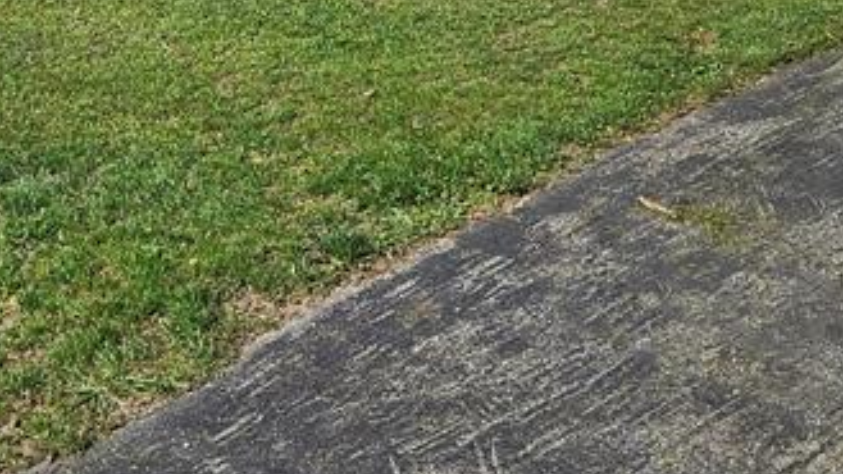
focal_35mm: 78
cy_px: -215
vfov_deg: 14.5
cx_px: 251
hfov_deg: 26.9
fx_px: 1743
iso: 25
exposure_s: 1/2005
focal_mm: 5.4
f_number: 1.8
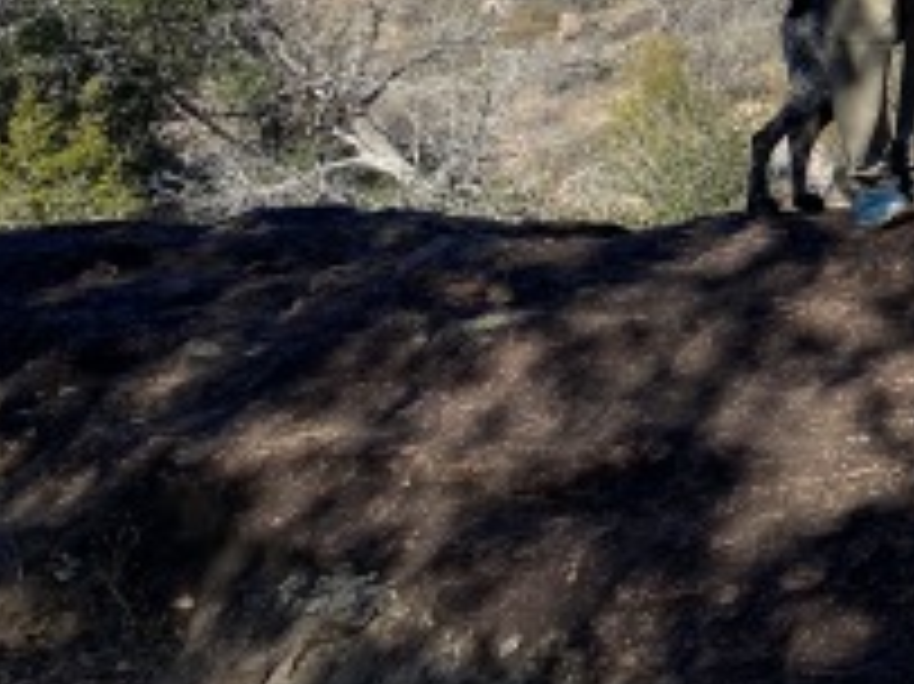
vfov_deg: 17.1
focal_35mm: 82
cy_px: -153
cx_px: 1342
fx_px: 2164
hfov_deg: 20.6
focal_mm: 4.25
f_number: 1.8
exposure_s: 1/2688
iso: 32
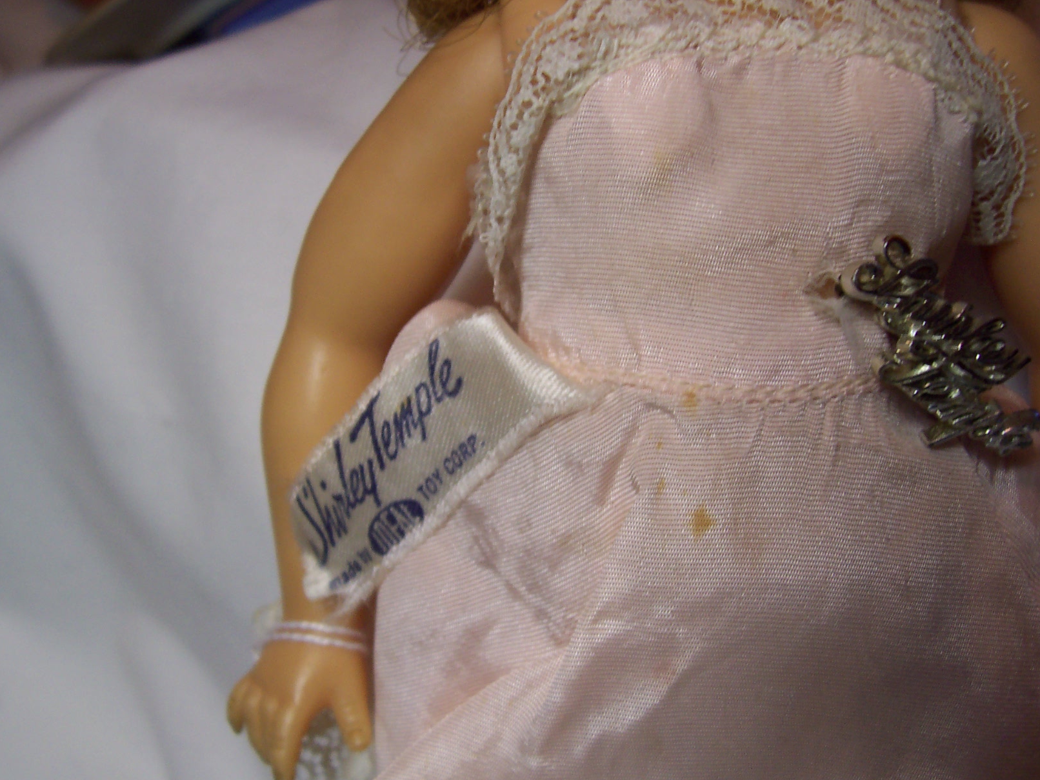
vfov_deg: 37.7
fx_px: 1142
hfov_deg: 49.0
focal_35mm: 38
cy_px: 400
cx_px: 533
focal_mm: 5.6
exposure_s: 1/45
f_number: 2.8
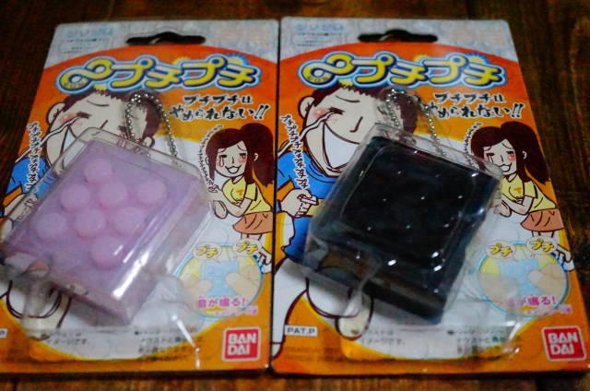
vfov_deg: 29.7
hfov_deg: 43.7
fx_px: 736
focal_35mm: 45
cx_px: 295
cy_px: 196
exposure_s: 1/1250
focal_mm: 30
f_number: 4.5
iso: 16000
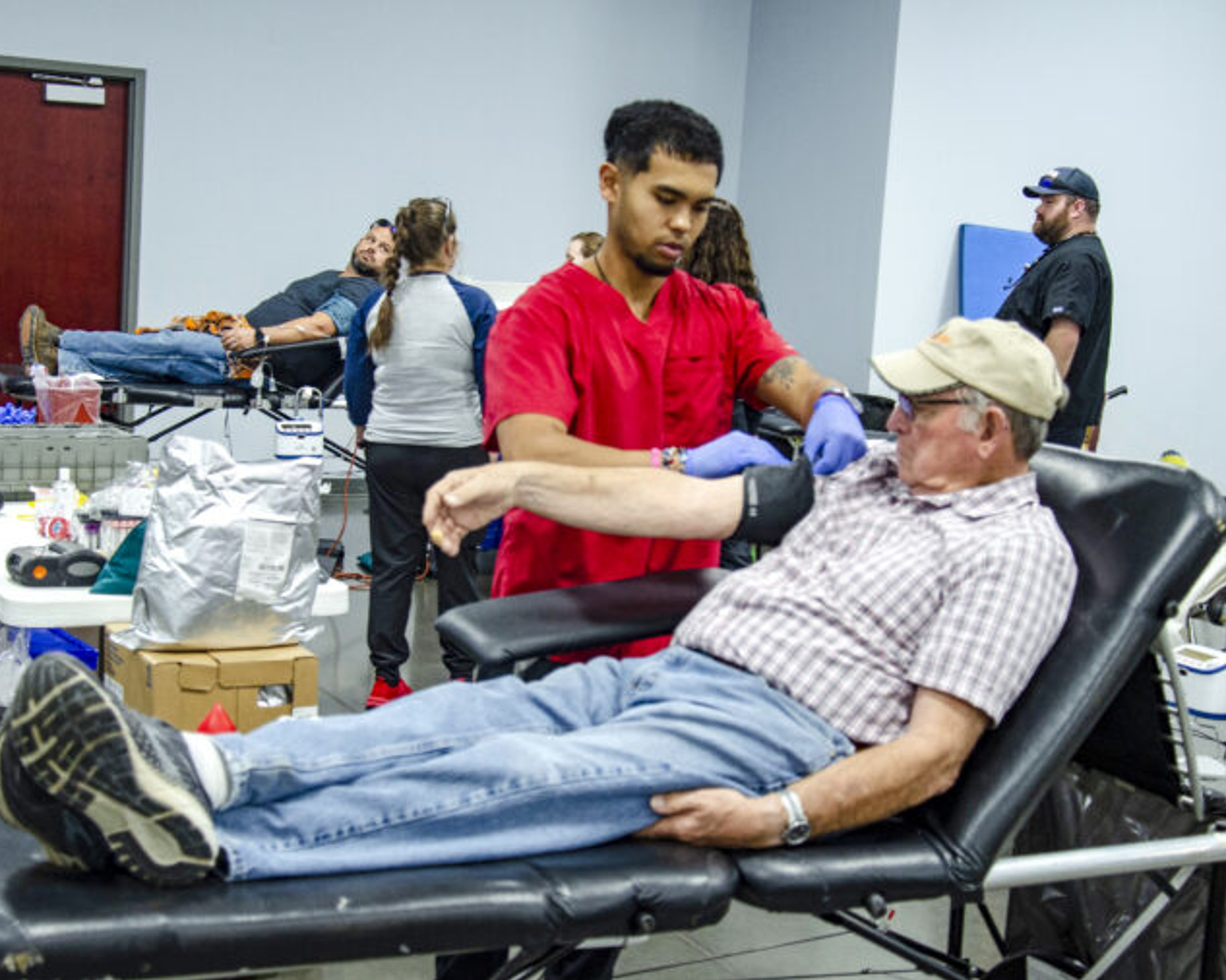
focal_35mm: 58
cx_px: 593
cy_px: 489
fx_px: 2104
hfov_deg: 32.5
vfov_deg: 26.2
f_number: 4
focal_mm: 34
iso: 560
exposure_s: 1/60
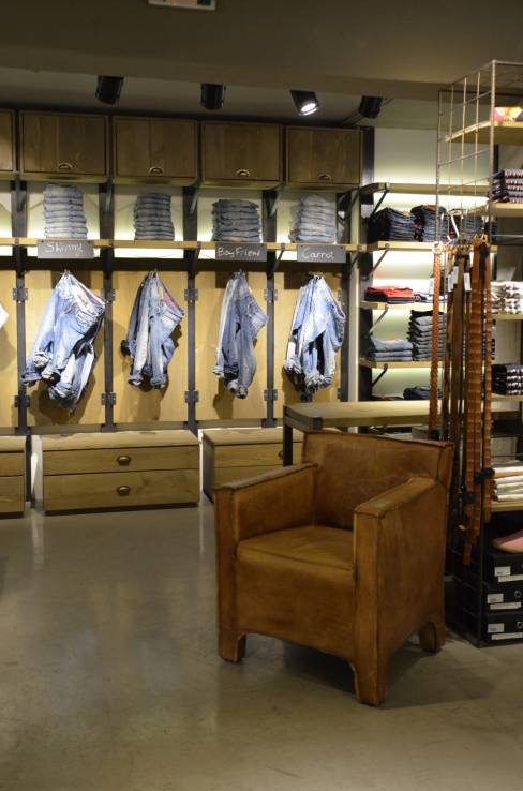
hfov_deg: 34.0
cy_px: 365
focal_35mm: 39
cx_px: 266
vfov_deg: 49.6
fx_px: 855
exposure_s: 1/160
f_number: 2.8
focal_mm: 24
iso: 1600
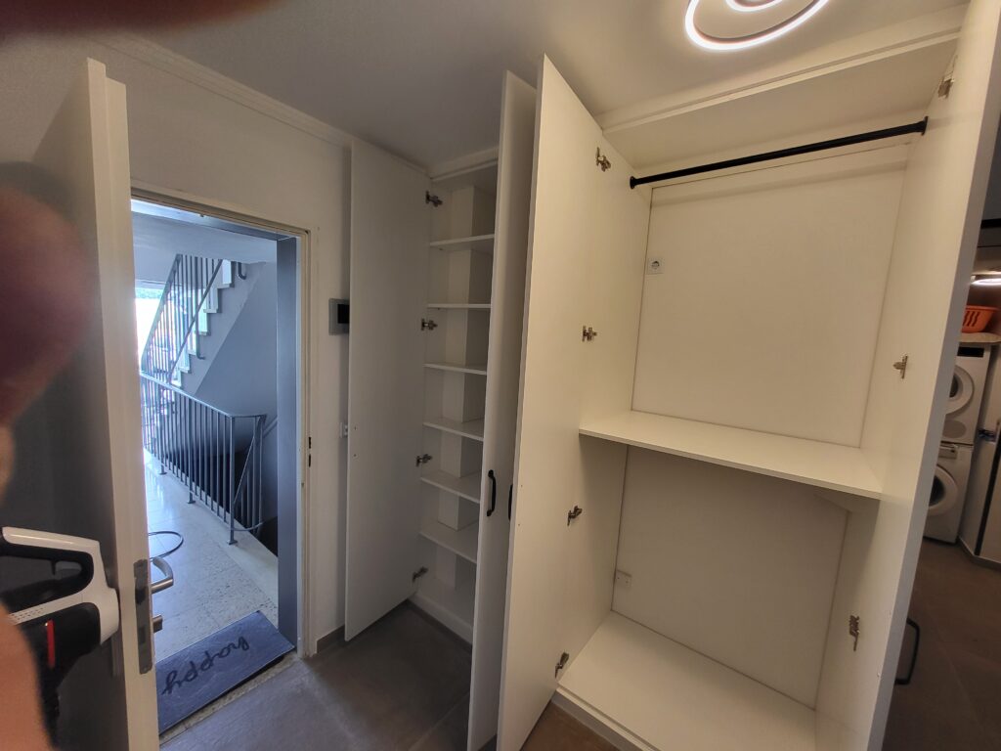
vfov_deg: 89.9
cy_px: 376
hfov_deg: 106.2
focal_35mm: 13
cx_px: 500
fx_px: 376
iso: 125
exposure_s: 1/50
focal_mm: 1.74
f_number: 2.2
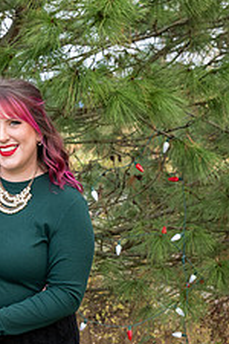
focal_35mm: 104
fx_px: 992
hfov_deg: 13.0
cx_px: 8
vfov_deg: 19.2
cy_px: 330
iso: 400
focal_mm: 35
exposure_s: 1/320
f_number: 5
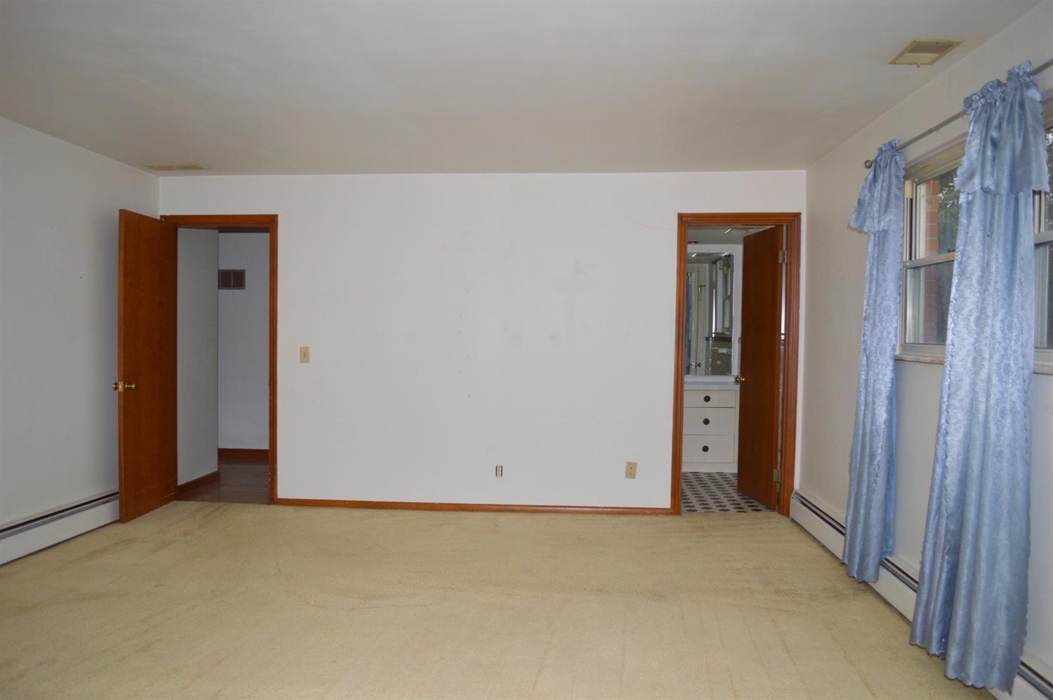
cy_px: 350
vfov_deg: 47.8
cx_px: 526
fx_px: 789
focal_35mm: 27
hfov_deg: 67.4
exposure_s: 1/100
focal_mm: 18
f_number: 3.5
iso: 100
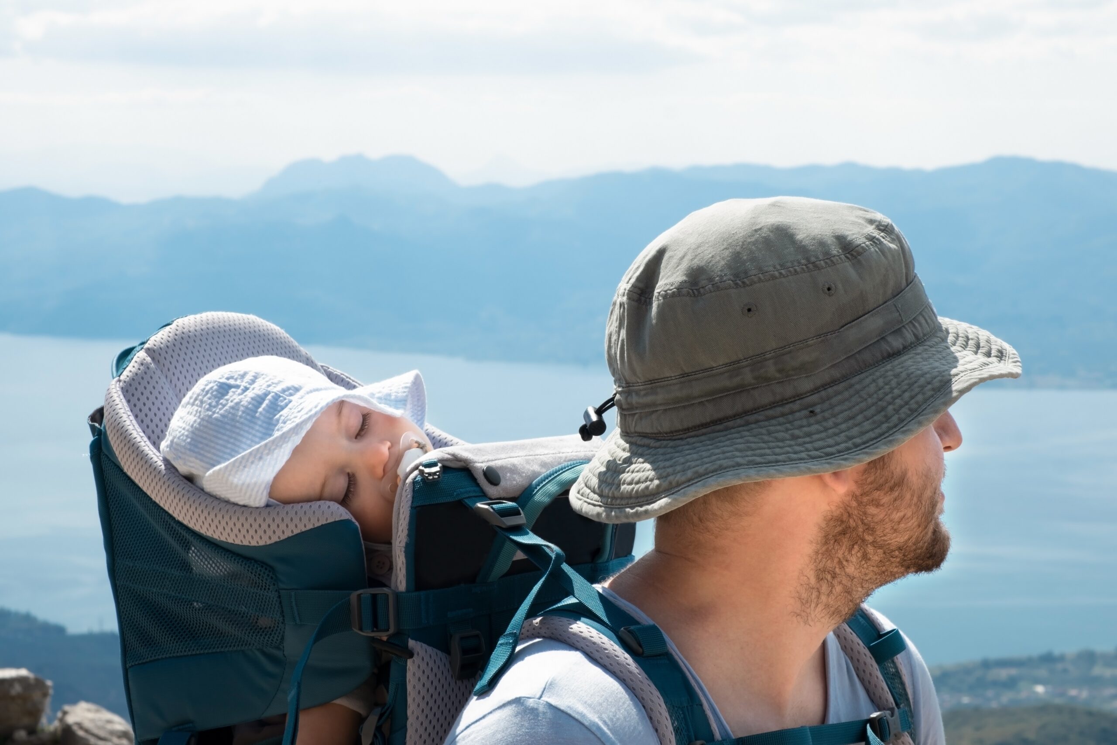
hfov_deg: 24.5
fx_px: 2575
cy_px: 372
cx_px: 558
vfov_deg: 16.5
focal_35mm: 83
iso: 160
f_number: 13
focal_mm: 55
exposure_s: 1/125
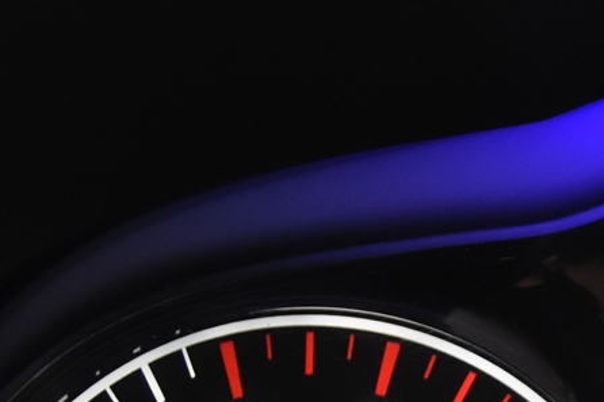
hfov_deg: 11.5
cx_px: 1039
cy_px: 627
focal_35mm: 168
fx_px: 2817
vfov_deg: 8.0
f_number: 3.2
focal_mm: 26
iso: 1600
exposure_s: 1/40
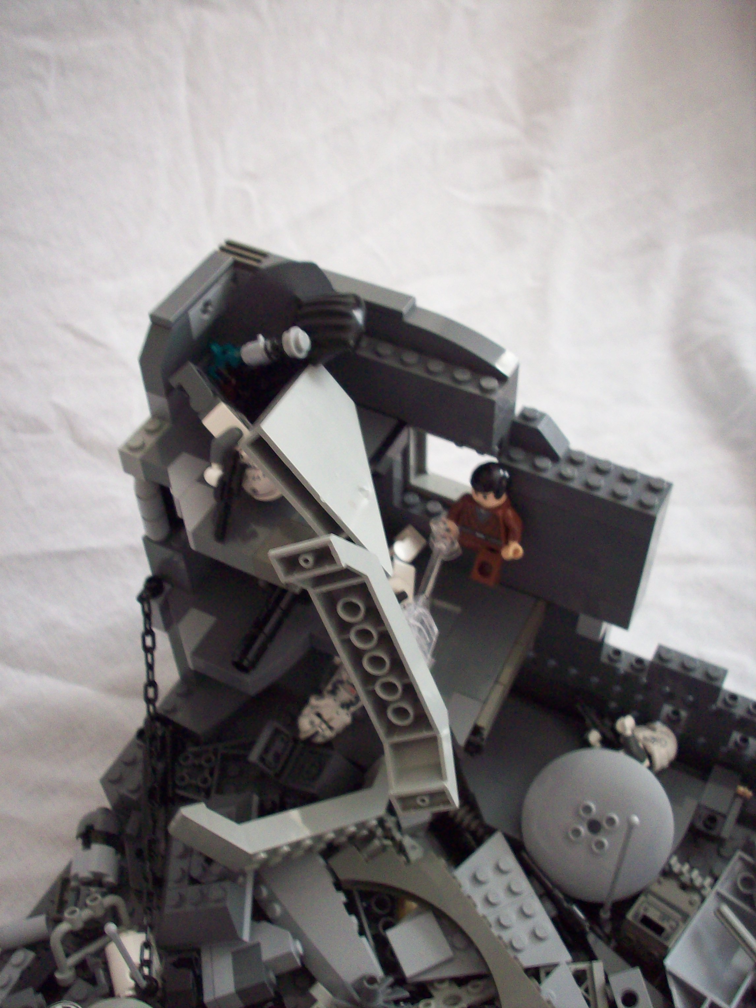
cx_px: 378
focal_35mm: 37
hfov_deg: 38.7
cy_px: 504
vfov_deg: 50.1
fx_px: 1077
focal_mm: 6.2
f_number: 2.8
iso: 160
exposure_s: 1/18.2
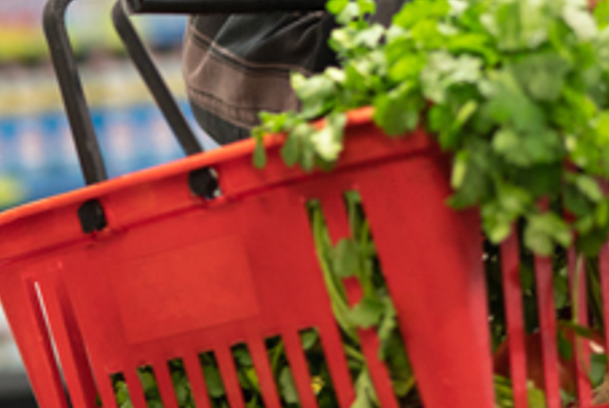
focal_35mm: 198
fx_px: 3354
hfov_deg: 10.4
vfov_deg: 6.9
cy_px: -121
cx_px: 263
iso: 640
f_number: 1.4
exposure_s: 1/200
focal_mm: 50
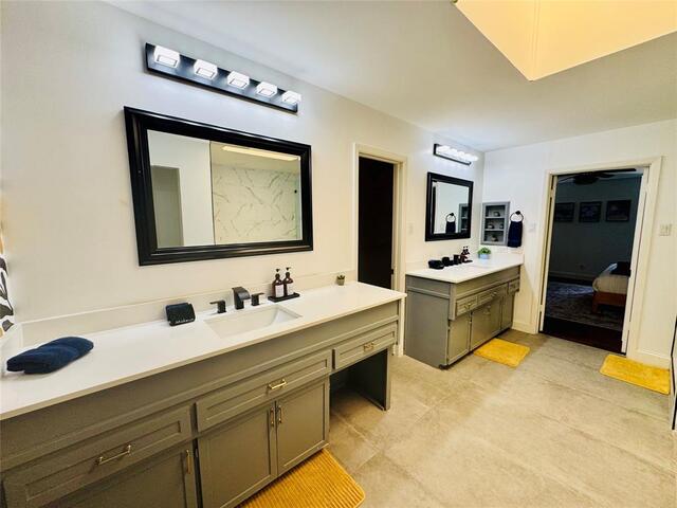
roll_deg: +0.1
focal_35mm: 14
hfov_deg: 102.1
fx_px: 274
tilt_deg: -5.9
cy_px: 254
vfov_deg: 85.7
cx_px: 338
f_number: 2.2
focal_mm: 2.22
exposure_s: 1/99
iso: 80
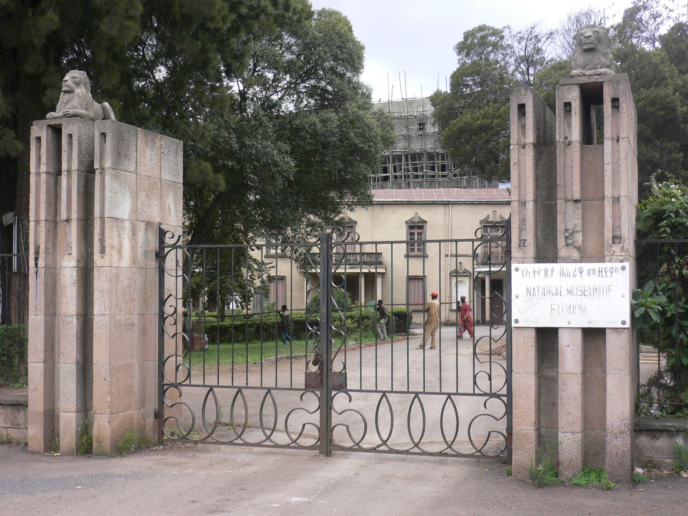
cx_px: 344
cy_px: 258
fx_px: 1014
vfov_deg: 28.6
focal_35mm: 51
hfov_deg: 37.5
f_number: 3.4
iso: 80
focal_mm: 8.5
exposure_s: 1/200
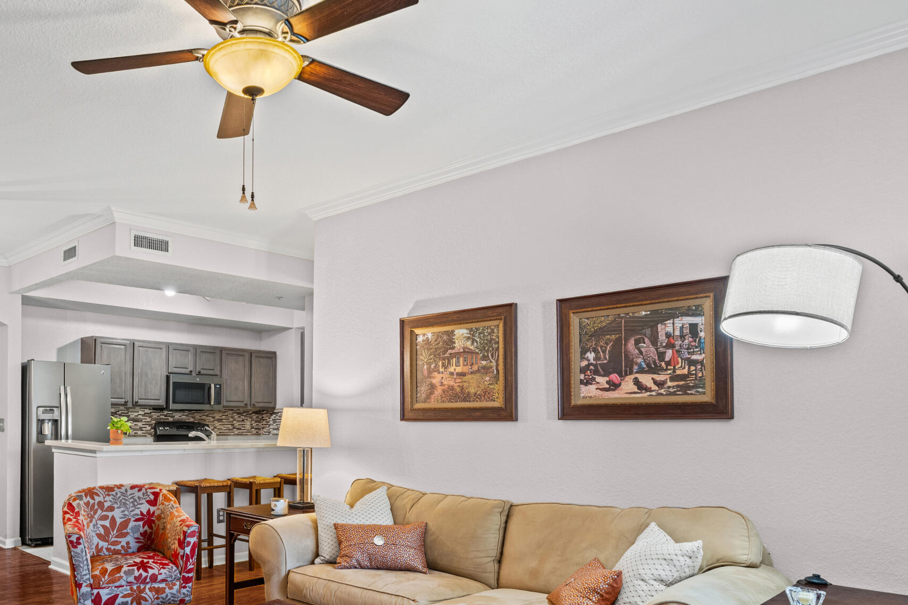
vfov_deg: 45.8
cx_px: 283
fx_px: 706
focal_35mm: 28
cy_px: 392
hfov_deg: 63.4
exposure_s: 2
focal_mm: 16
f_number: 9
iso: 250
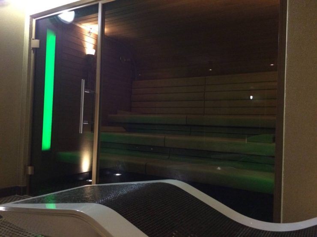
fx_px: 266
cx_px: 158
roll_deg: -1.5
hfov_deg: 61.7
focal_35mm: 29
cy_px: 118
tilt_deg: +0.6
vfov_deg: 48.2
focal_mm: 4.15
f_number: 2.2
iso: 500
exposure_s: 1/15
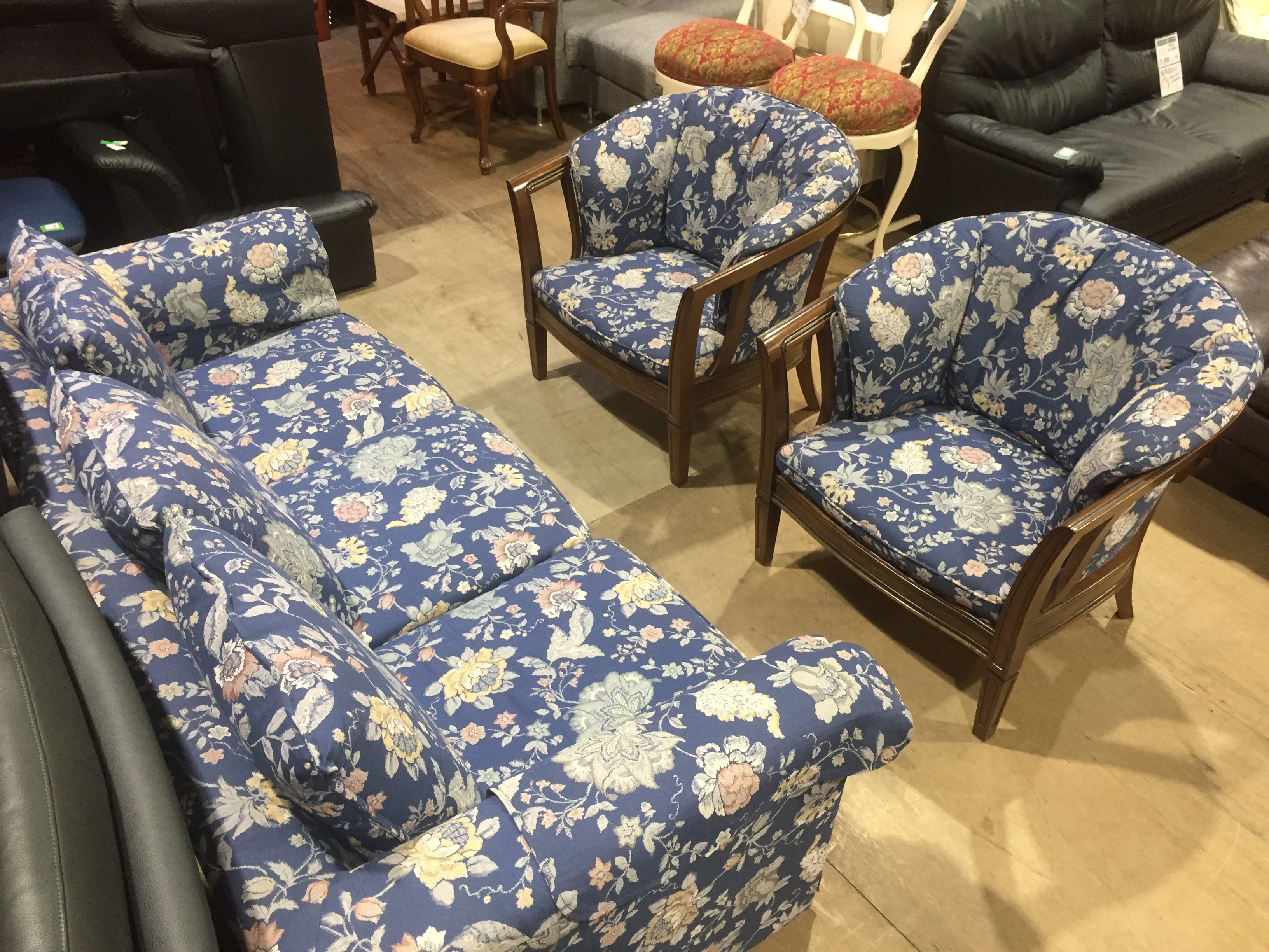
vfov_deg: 48.2
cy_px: 476
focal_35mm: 29
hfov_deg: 61.7
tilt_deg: -36.2
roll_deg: -2.0
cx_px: 634
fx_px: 1063
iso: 125
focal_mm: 4.15
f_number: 2.2
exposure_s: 1/30
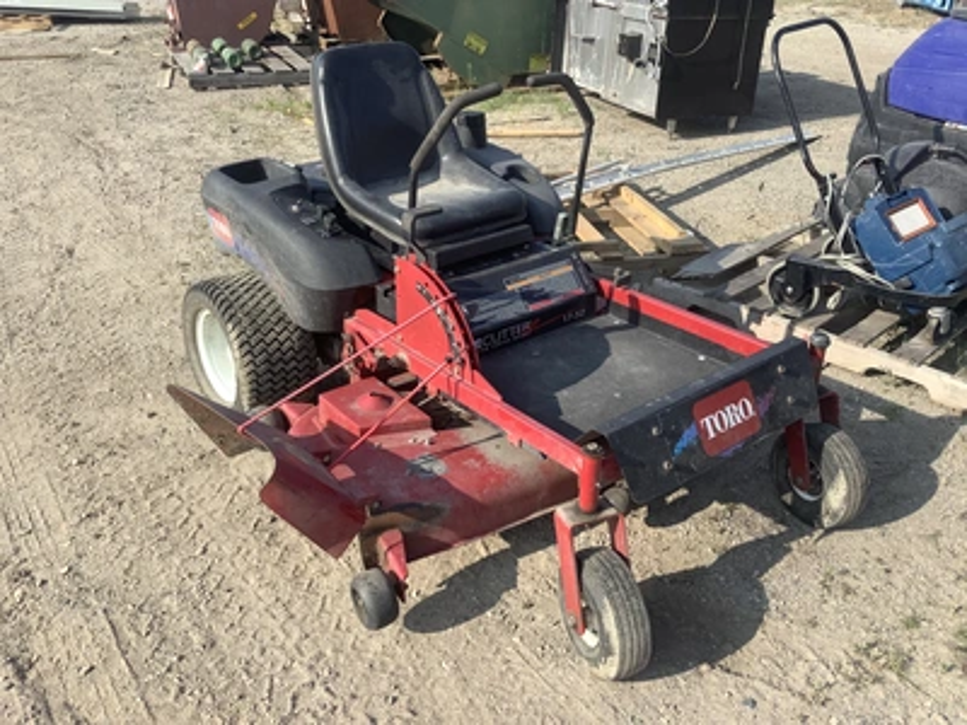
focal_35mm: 31
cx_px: 484
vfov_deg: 45.4
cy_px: 362
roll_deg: +1.5
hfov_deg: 58.4
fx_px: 866
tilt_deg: -27.6
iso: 25
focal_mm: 3.3
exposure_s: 1/715
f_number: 2.4
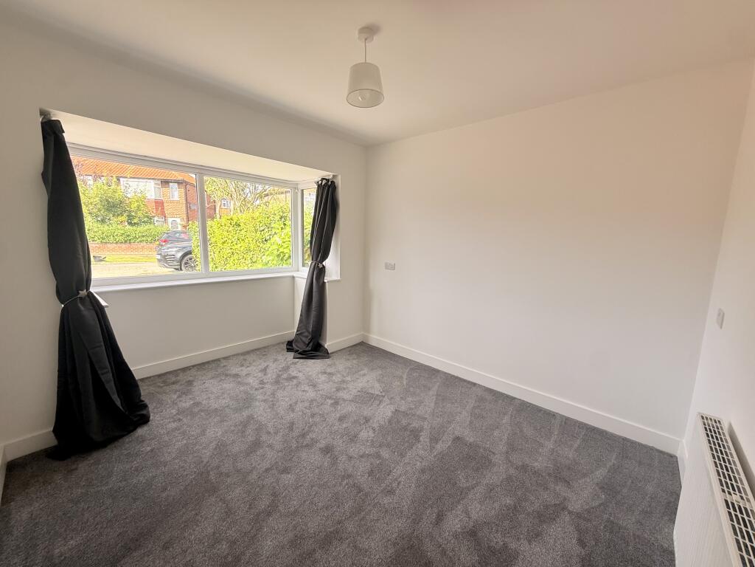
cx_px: 378
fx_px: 305
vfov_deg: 85.7
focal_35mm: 14
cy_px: 284
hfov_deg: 102.1
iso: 50
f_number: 2.2
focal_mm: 2.22
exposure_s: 1/169
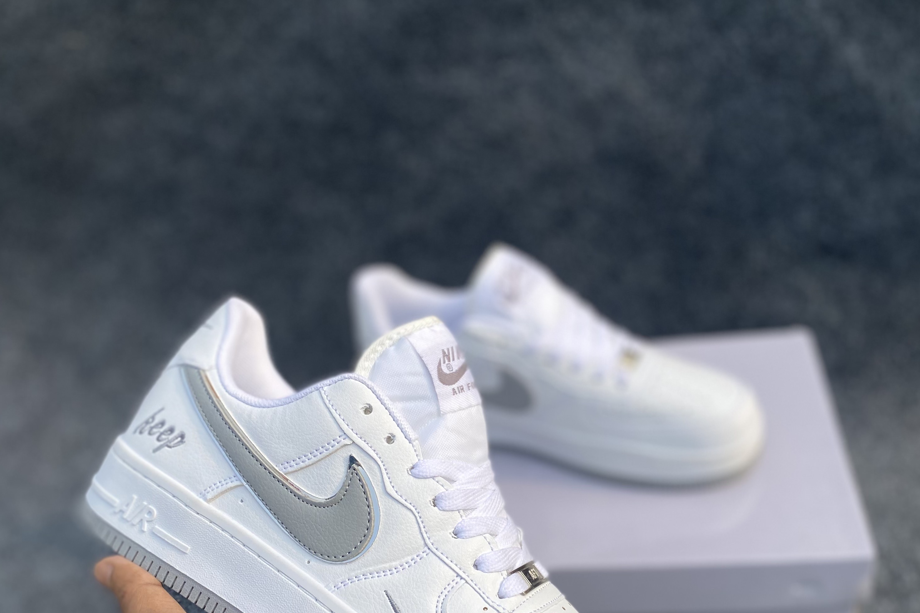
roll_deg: +11.3
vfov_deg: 35.3
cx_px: 464
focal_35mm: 37
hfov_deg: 51.9
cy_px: 445
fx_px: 946
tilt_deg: -38.7
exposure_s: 1/2105
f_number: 1.8
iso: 32
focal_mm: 4.25
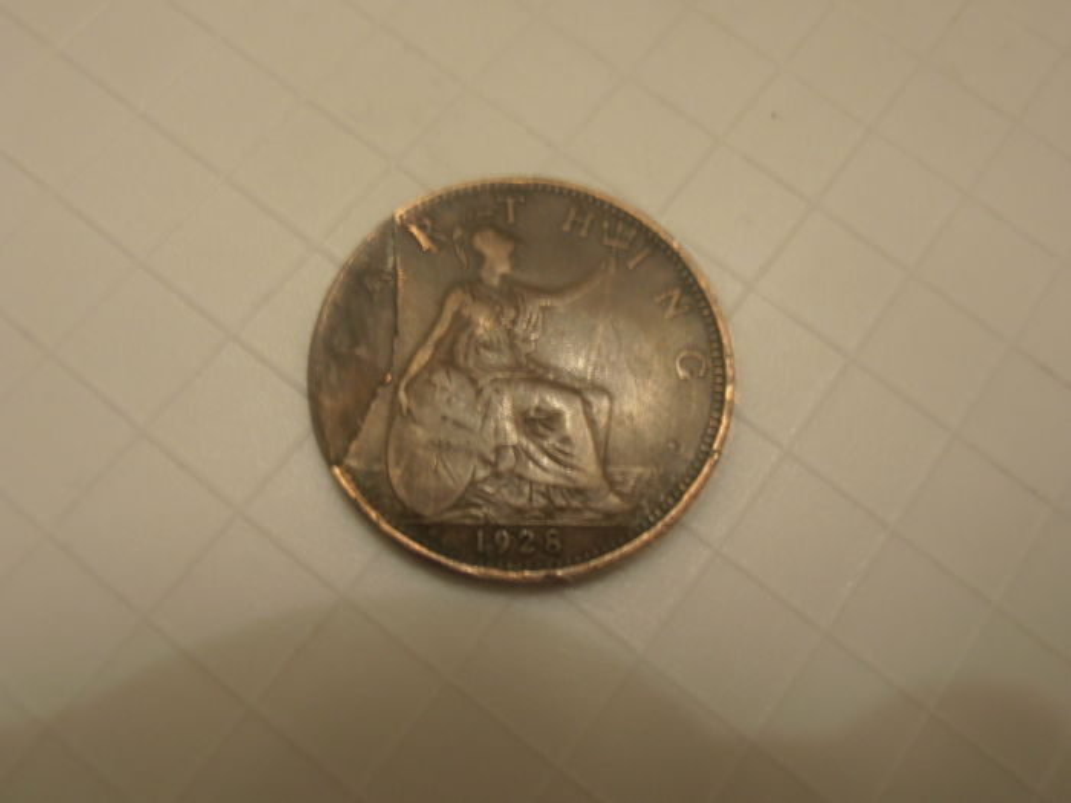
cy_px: 402
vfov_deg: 38.7
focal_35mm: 37
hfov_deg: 50.1
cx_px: 536
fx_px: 1145
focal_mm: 6.61
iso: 160
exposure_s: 1/2
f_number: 3.9
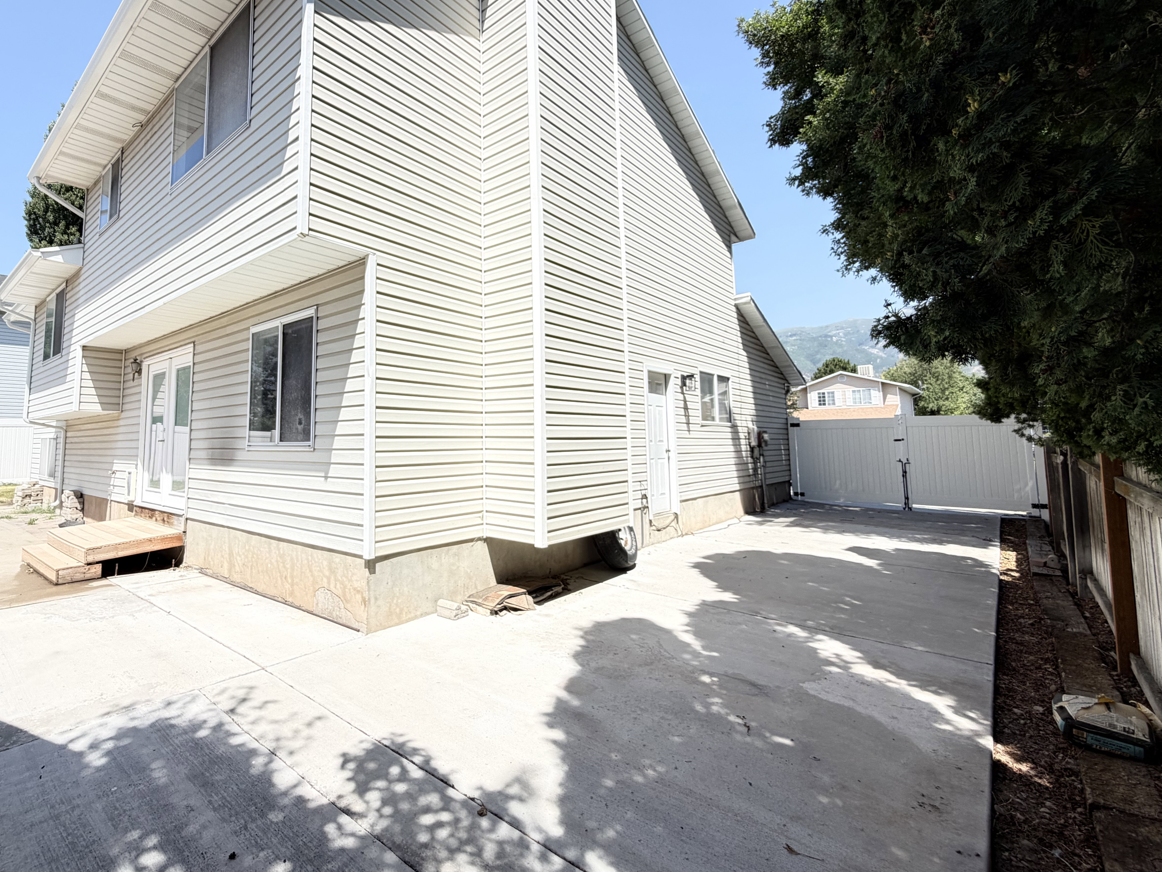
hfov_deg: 89.8
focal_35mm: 17
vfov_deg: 74.5
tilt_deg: +5.8
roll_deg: +0.3
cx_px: 460
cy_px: 386
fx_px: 571
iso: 40
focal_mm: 2.22
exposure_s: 1/514
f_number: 2.2
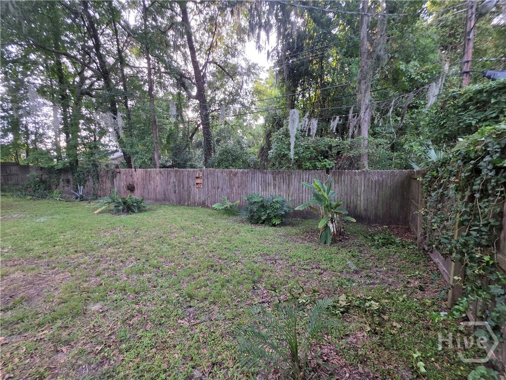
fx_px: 190
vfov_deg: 89.9
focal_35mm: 13
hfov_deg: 106.2
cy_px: 190
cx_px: 253
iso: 100
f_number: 1.9
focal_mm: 2.2
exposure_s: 1/120
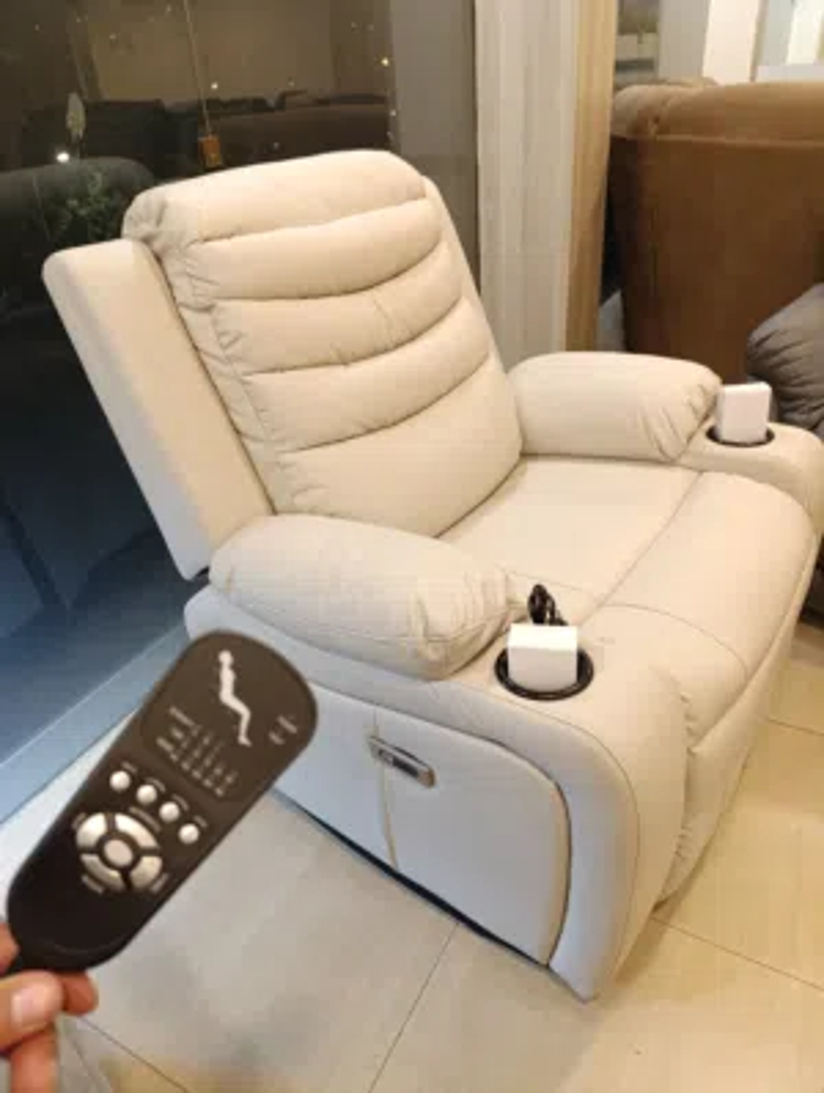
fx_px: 728
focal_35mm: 23
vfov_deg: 73.8
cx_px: 412
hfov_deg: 59.0
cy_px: 546
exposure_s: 1/100
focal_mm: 6.14
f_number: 1.6
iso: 640
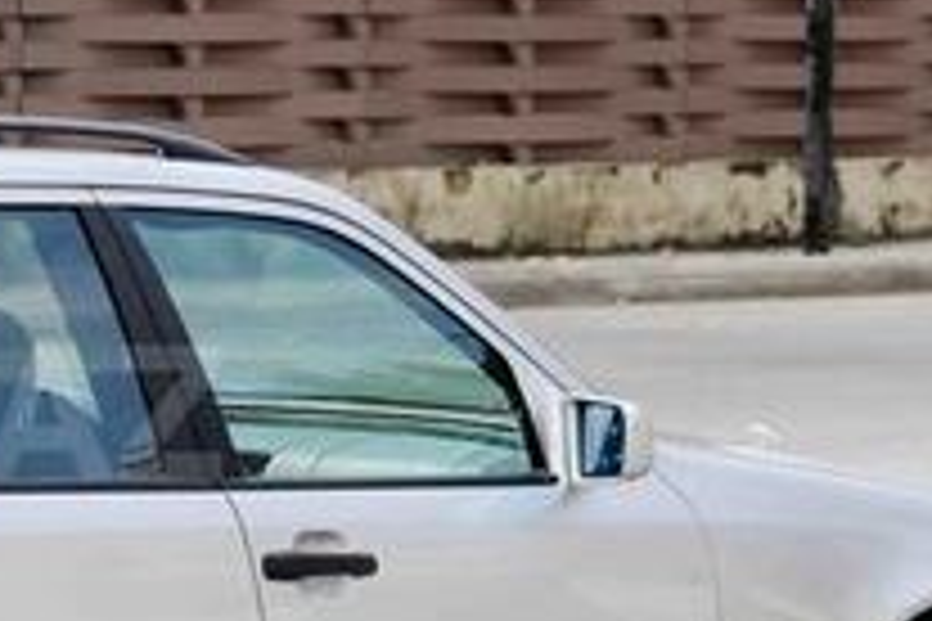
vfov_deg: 3.1
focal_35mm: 439
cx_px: -239
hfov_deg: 4.7
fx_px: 11364
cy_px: 414
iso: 320
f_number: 6.3
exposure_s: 1/640
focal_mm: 92
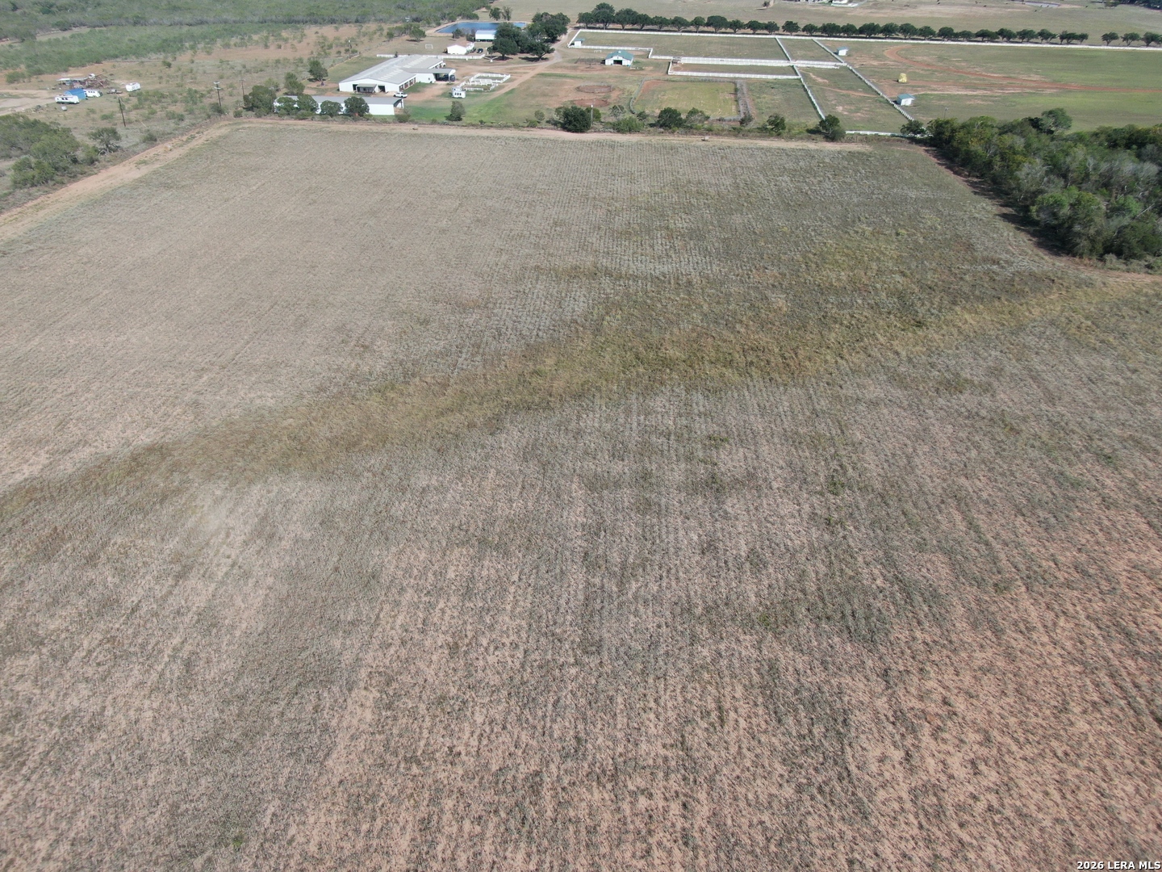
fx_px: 806
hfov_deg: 71.6
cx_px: 581
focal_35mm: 24
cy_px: 436
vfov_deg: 56.8
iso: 100
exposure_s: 1/1250
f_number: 2.8
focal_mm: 4.39
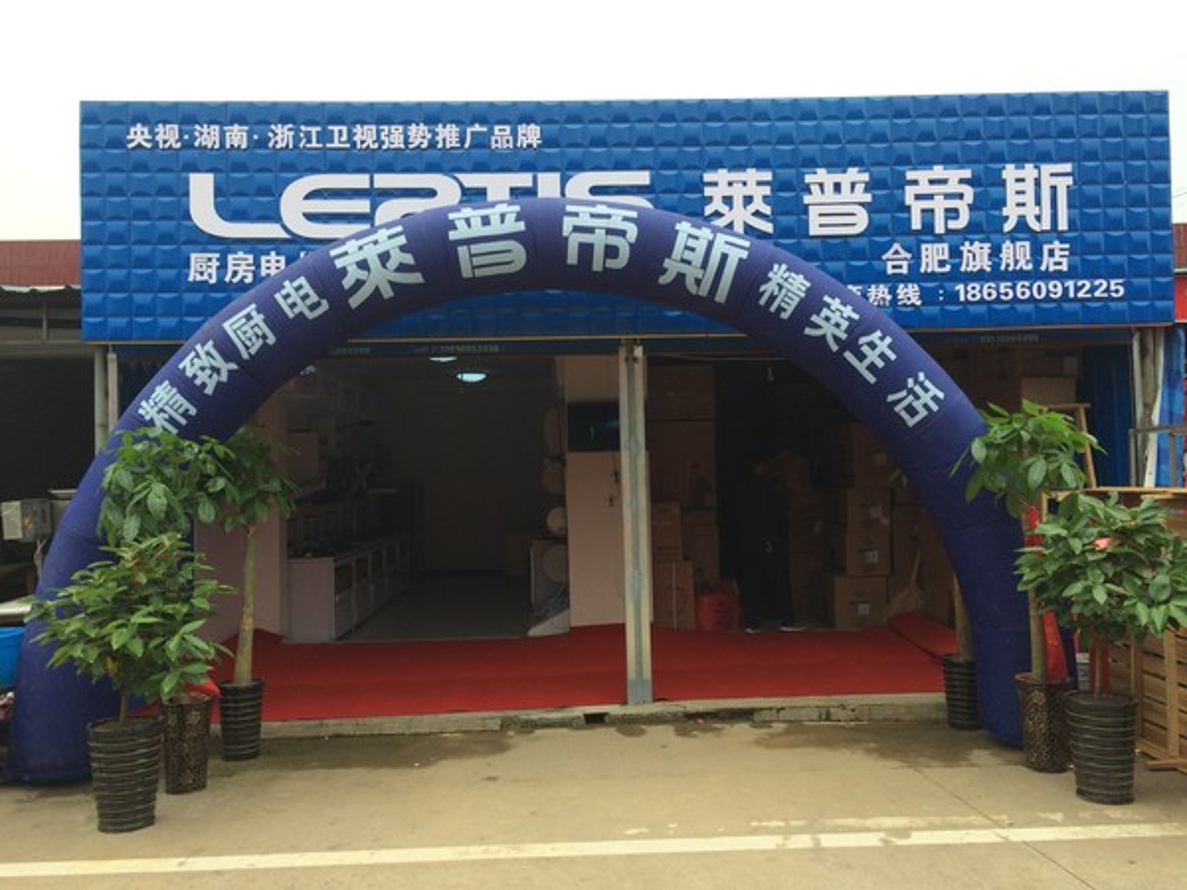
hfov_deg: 61.7
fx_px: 994
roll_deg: +1.7
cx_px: 594
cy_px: 445
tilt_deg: +1.6
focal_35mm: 29
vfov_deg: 48.2
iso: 32
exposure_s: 1/380
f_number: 2.2
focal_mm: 4.15
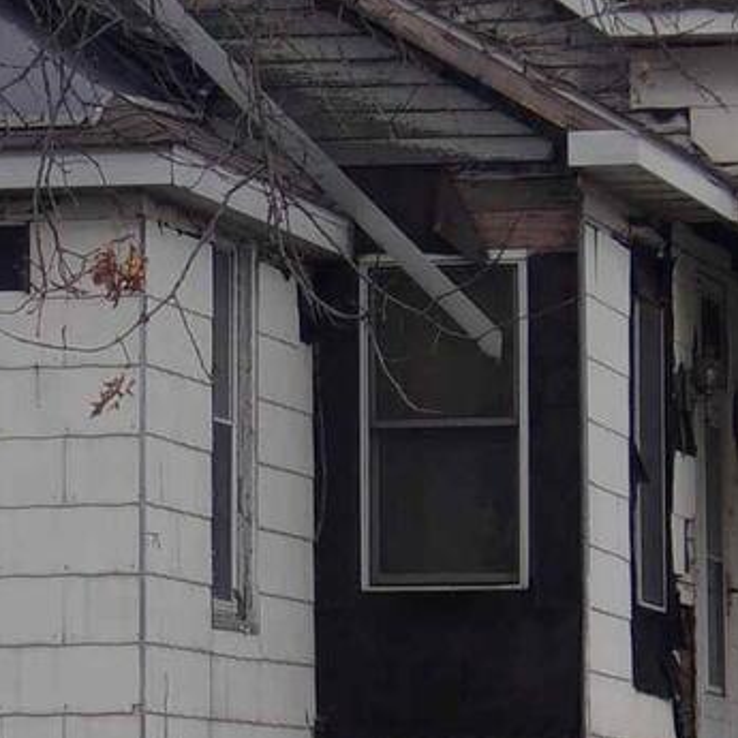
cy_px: 488
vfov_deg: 5.5
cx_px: 218
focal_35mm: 321
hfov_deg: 5.5
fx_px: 7743
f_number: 5.6
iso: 80
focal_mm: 15.6
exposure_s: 1/240
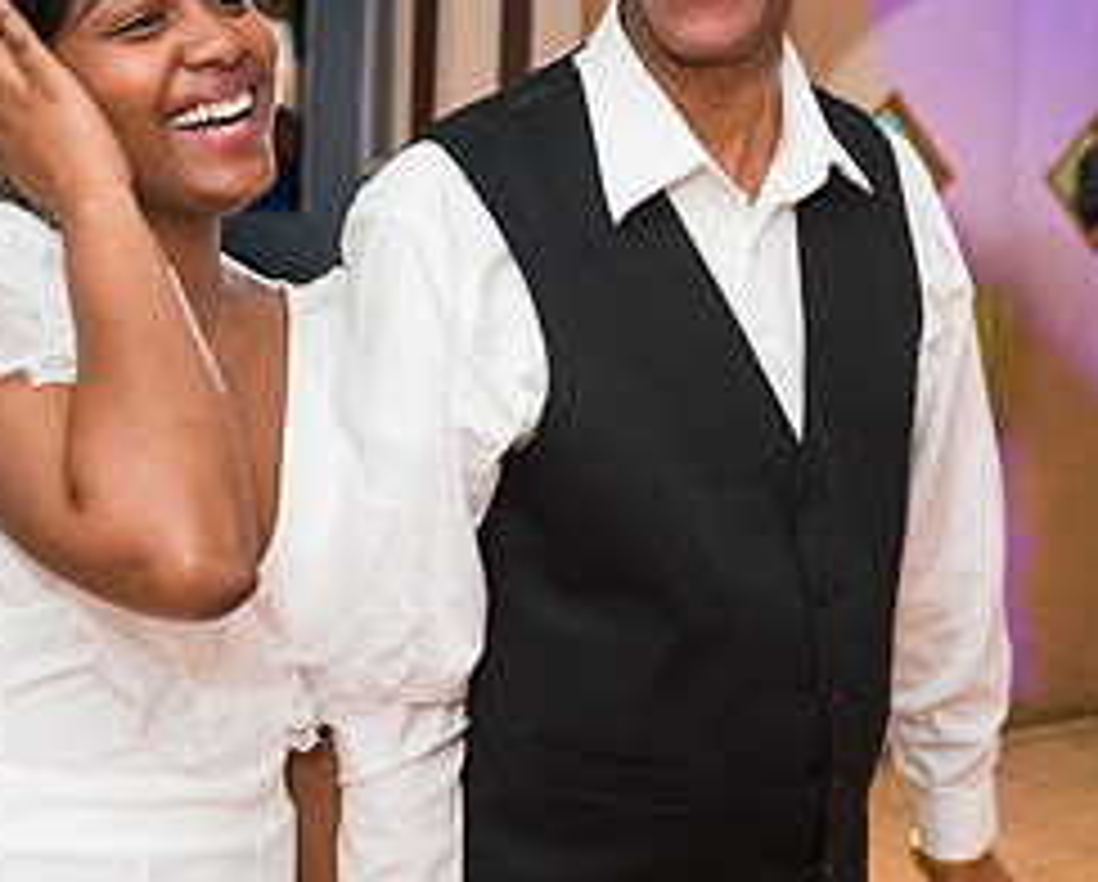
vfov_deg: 26.1
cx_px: 736
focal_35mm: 58
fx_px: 1888
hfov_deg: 32.2
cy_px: 288
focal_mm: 24
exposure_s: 1/125
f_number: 3.2
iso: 1250
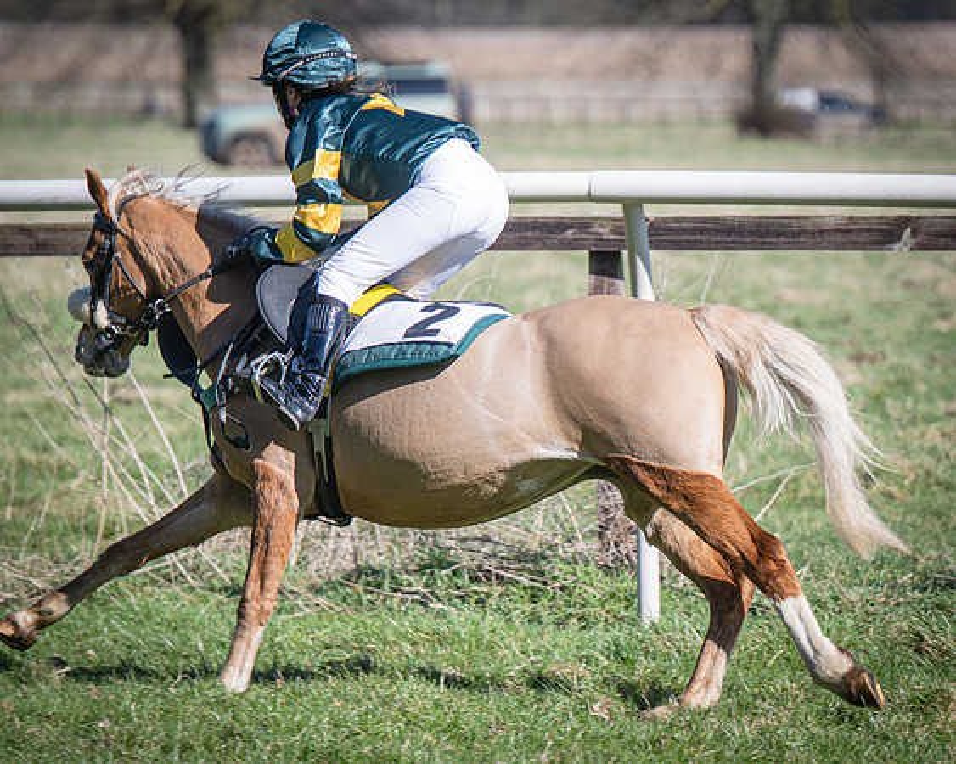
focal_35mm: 353
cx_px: 616
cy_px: 410
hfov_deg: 5.5
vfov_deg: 4.4
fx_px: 9983
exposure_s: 1/1000
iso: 125
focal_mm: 195
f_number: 4
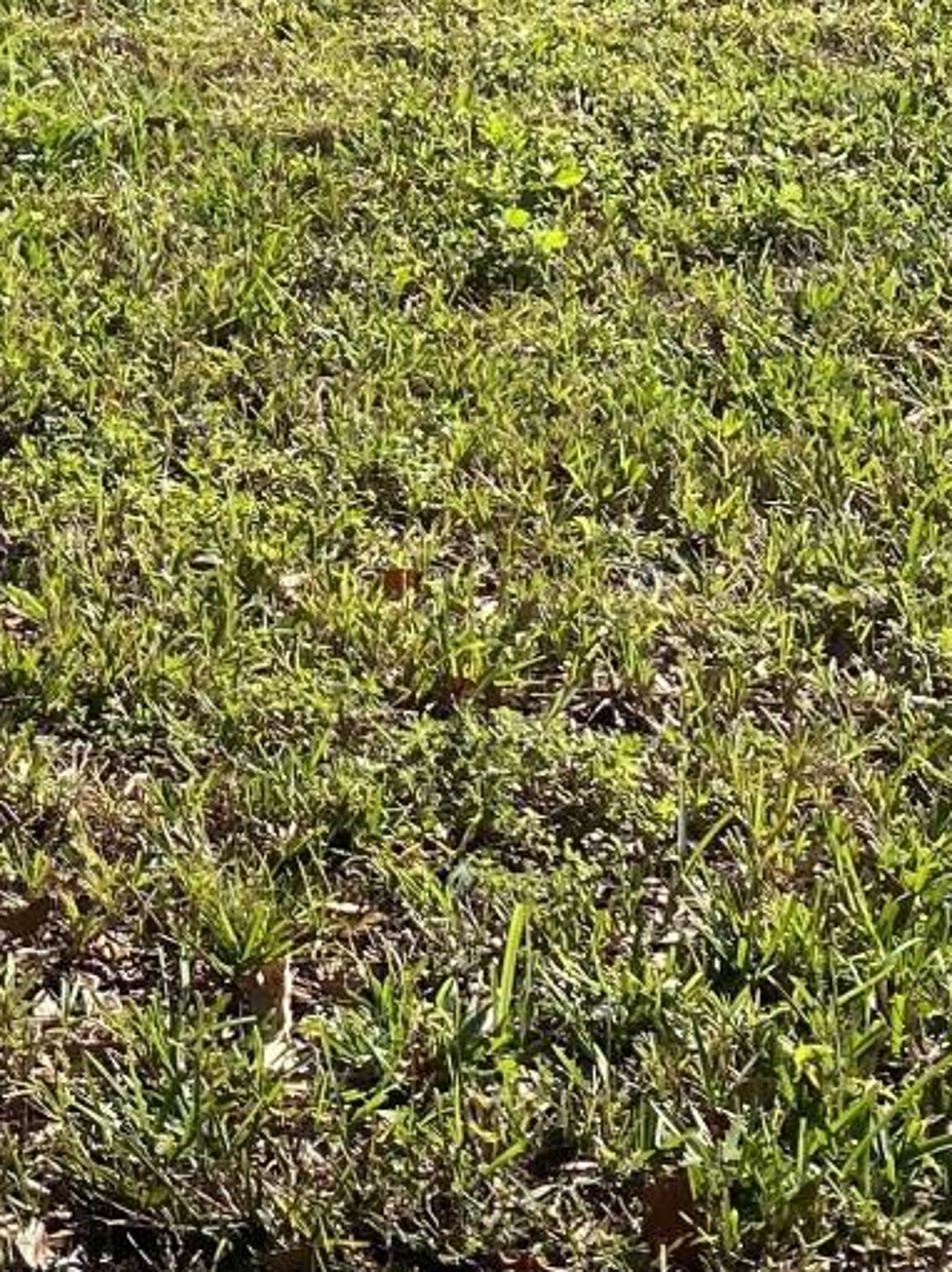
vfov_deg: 16.6
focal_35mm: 102
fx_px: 3743
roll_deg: +0.0
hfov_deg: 13.8
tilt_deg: +1.3
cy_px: -908
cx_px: -349
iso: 32
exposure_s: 1/2028
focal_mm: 4.25
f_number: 1.8
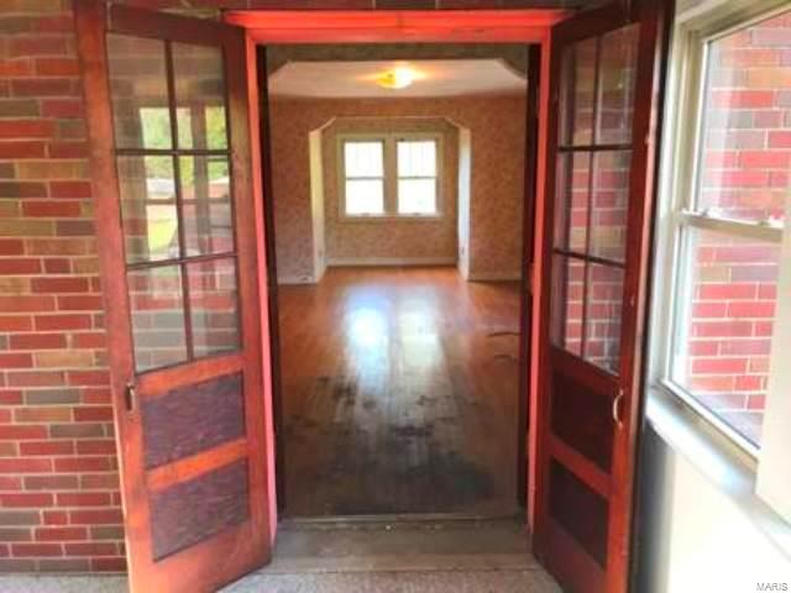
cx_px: 396
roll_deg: +0.3
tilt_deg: -11.9
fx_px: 640
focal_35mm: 28
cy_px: 296
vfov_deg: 49.7
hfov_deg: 63.4
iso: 40
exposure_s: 1/30
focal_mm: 3.99
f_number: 1.8
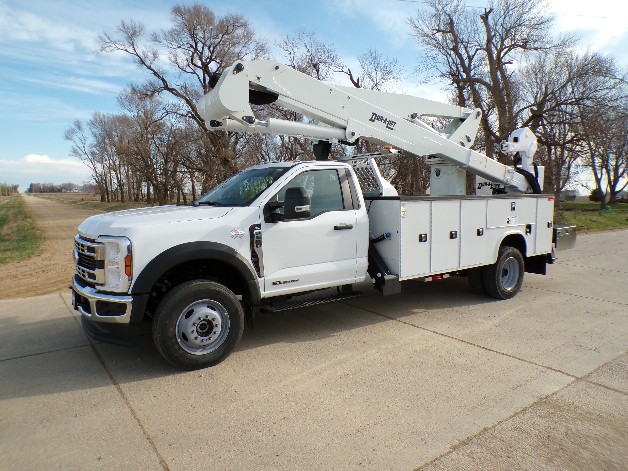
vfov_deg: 56.8
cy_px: 236
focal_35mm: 24
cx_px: 314
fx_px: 435
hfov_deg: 71.6
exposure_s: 1/480
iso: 100
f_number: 4.4
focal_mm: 4.3
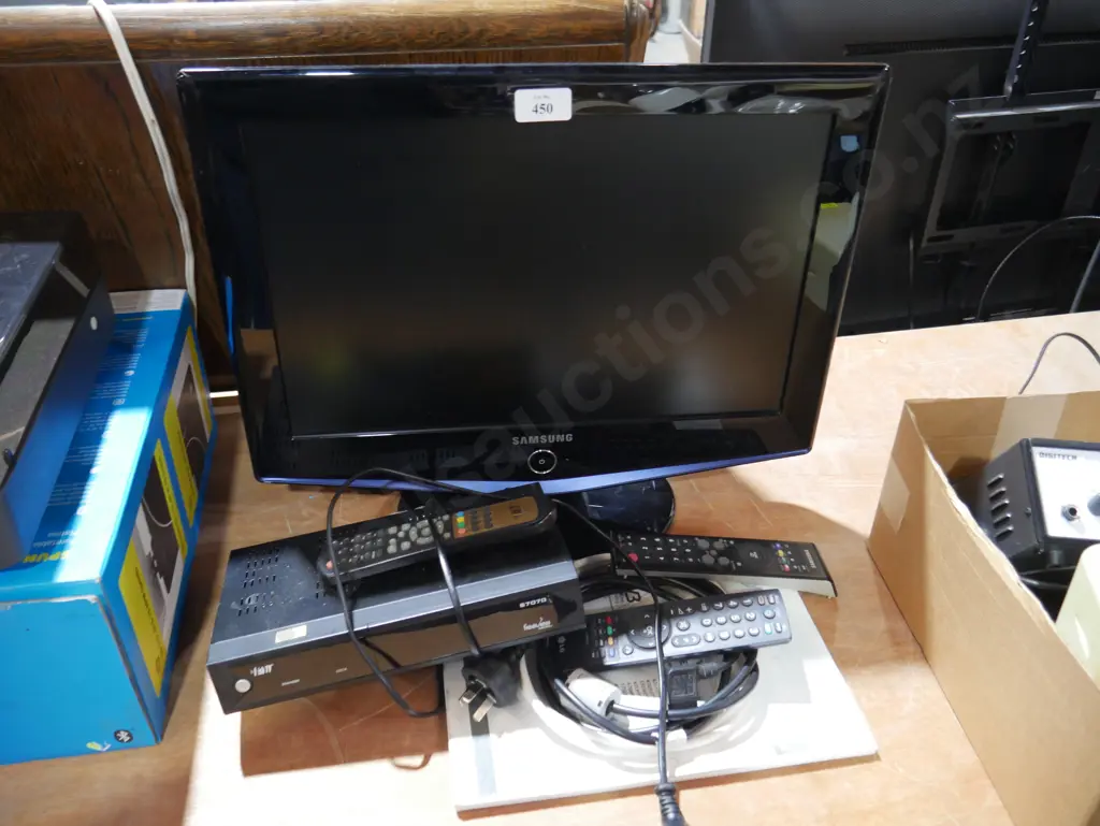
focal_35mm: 28
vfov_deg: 49.8
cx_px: 550
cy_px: 413
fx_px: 890
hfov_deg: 63.4
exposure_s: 1/60
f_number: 3.5
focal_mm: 14
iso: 1250
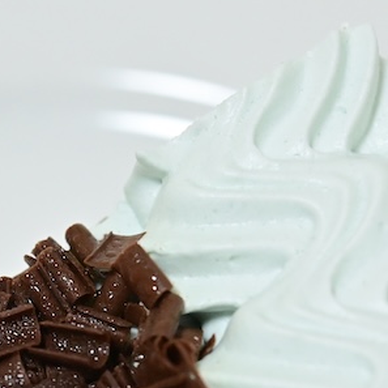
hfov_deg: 10.1
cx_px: -4
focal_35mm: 172
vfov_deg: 10.1
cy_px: 413
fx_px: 2181
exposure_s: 1/160
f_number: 5
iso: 6400
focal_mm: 60
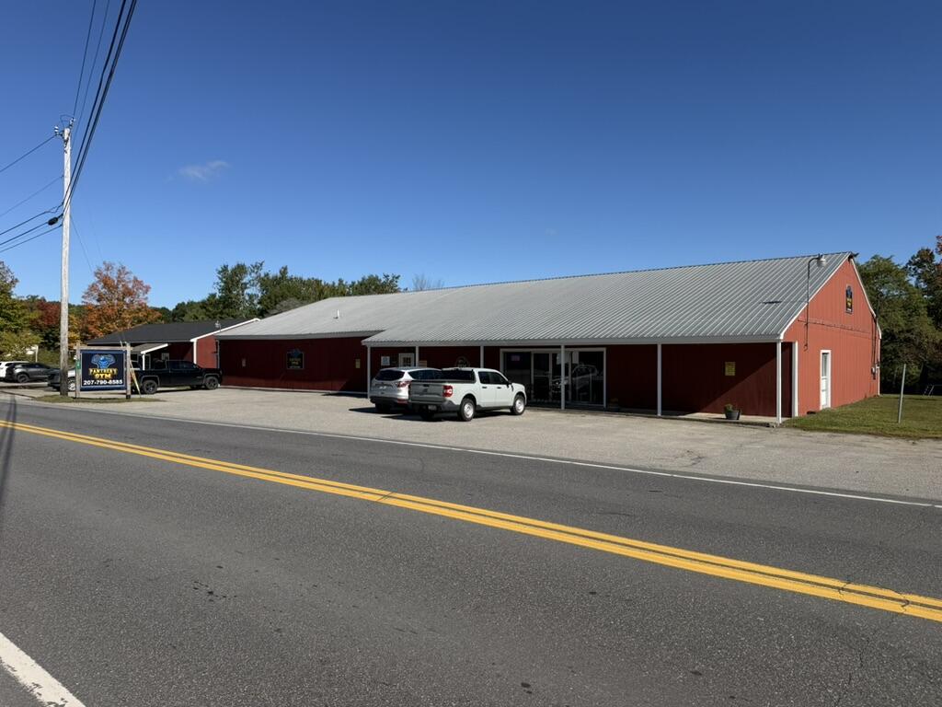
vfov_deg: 56.8
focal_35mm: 24
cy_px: 354
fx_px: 653
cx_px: 471
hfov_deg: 71.6
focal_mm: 6.76
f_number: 1.78
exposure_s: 1/6173
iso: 80
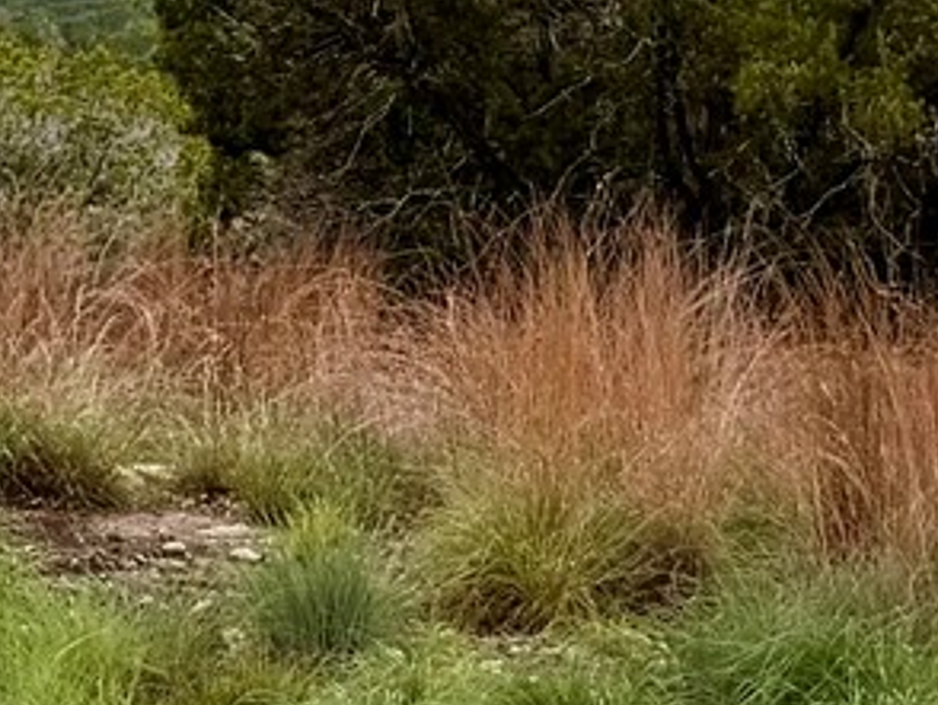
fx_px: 4529
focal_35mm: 167
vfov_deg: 8.9
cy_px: 13
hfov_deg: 11.8
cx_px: 290
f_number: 1.78
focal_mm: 6.76
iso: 80
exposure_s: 1/967
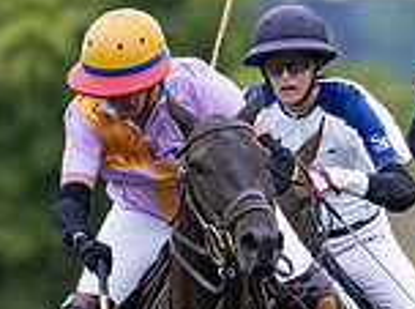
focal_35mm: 4183
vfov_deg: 0.4
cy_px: 674
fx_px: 49991
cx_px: 492
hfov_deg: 0.5
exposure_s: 1/1000
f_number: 4
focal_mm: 500
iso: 800
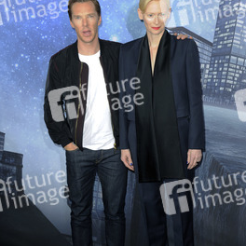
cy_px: 146
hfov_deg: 25.7
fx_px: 539
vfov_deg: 25.7
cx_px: 123
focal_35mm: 67
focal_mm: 52
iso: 500
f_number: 6.3
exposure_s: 1/200
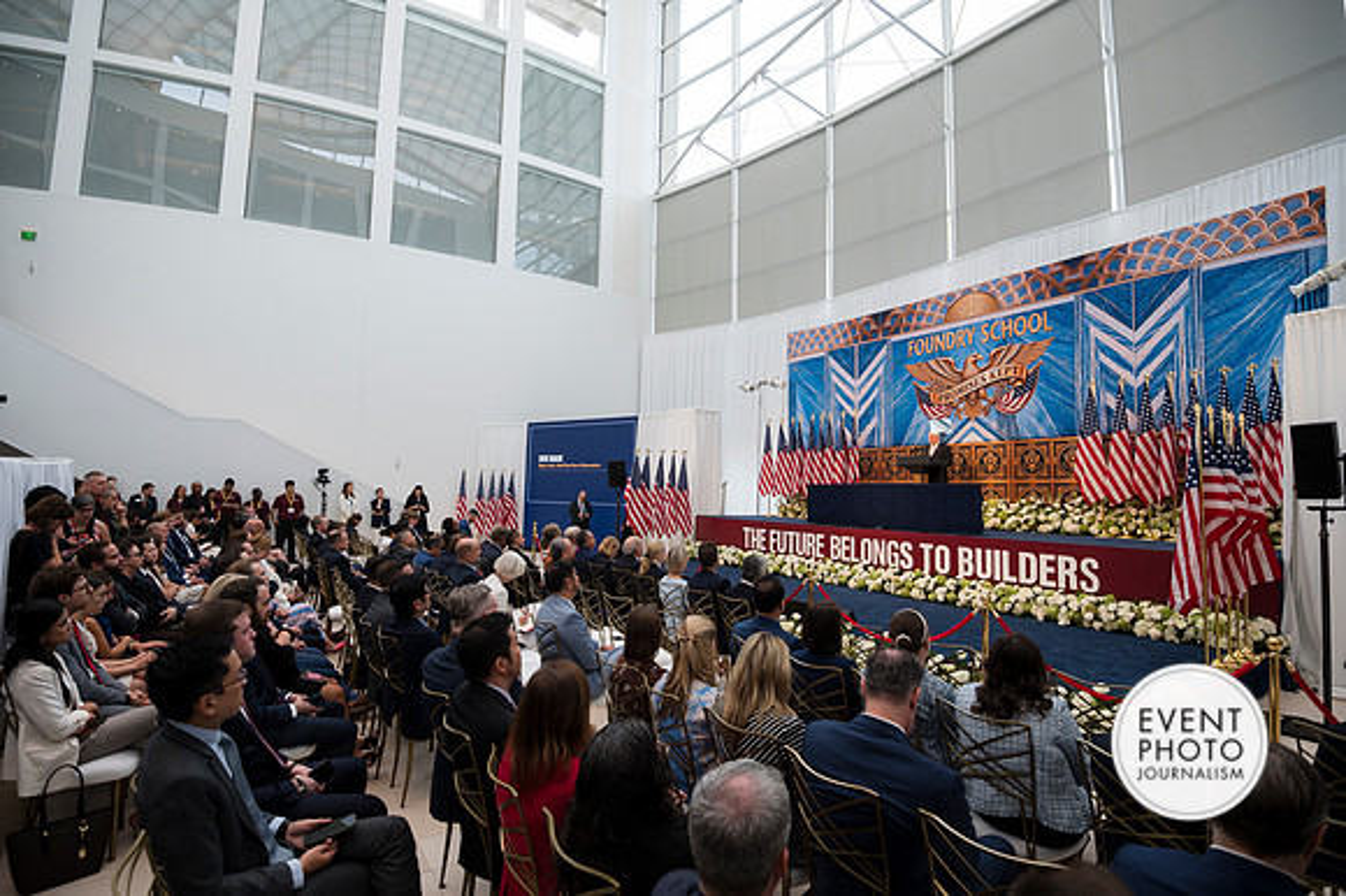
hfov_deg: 96.8
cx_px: 673
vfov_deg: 73.7
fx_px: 598
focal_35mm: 16
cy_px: 448
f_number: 4
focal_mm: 16
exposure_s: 1/160
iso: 220
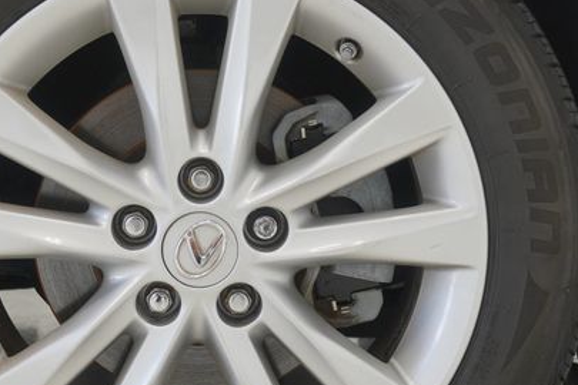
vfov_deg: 20.0
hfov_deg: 29.5
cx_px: 193
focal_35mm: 68
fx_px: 1092
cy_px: 232
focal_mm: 29
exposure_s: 1/160
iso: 320
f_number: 4.5
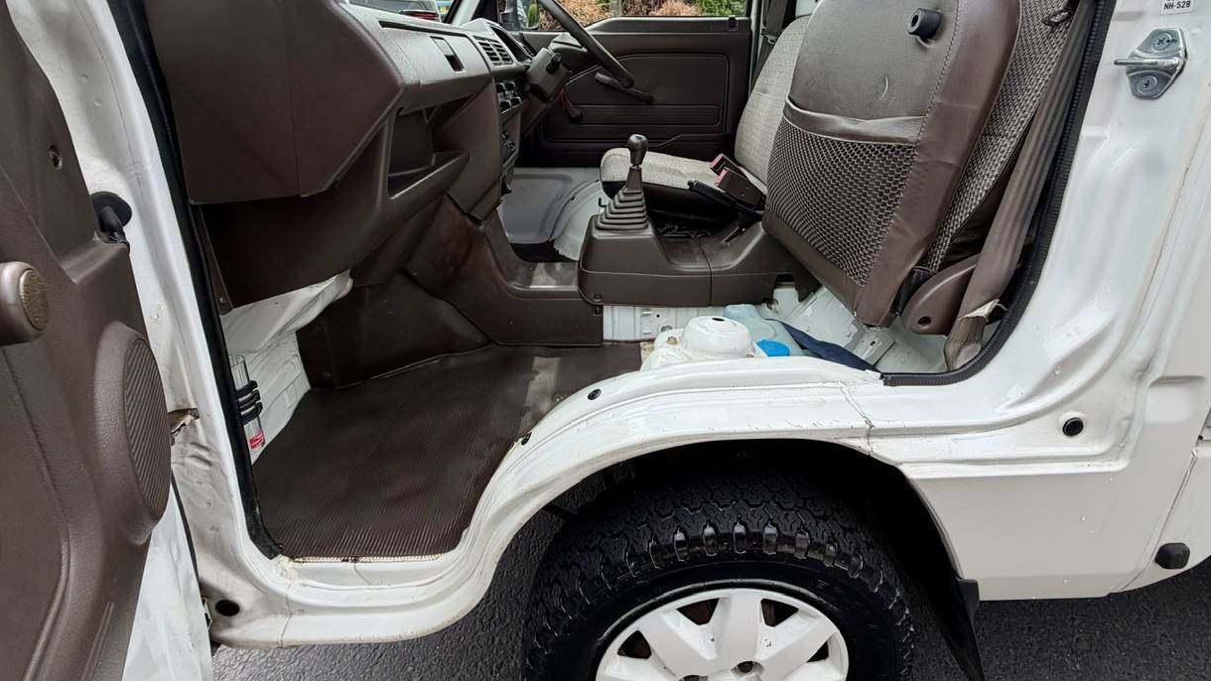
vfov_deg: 65.1
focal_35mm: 16
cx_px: 634
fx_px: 514
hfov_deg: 99.3
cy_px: 220
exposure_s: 1/502
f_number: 2.2
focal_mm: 2.22
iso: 50
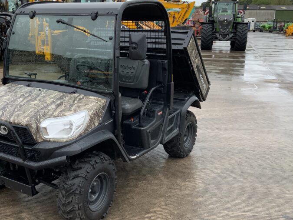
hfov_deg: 42.6
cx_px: 111
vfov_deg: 32.8
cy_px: 95
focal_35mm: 44
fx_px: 372
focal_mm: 3
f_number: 1.8
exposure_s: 1/551
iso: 16
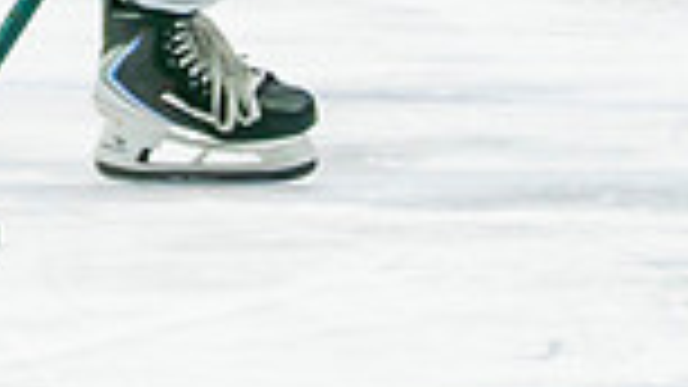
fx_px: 20793
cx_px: 173
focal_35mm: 1140
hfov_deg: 1.9
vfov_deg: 1.1
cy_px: 222
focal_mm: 95
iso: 320
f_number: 2.8
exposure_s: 1/640
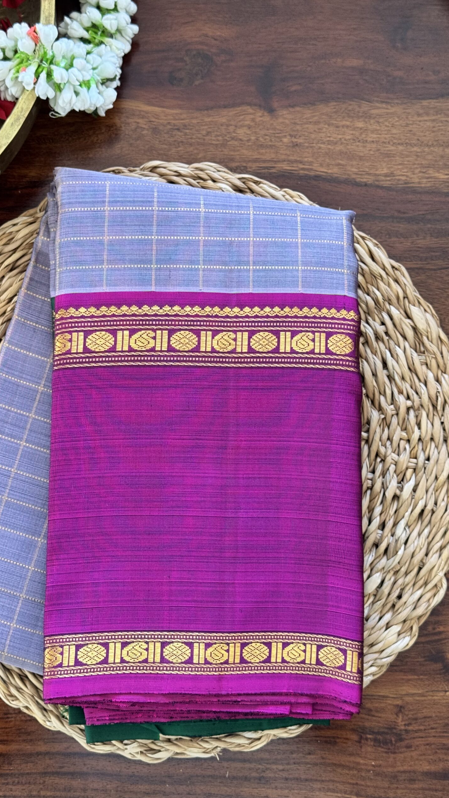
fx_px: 1122
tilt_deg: -87.7
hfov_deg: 22.6
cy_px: 394
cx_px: 161
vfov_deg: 39.2
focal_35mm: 53
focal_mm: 6.76
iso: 125
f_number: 1.78
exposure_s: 1/60
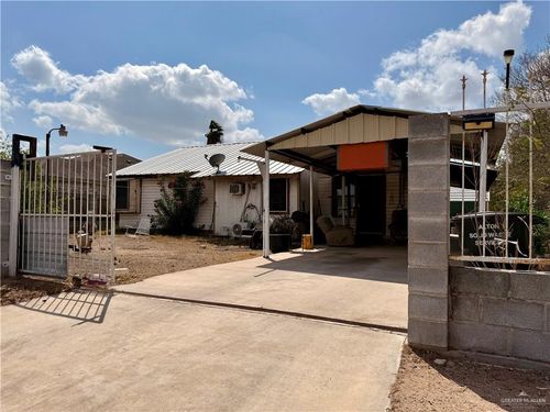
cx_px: 275
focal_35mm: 24
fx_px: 381
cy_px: 206
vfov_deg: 56.8
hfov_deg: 71.6
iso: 80
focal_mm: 6.76
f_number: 1.78
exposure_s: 1/14286
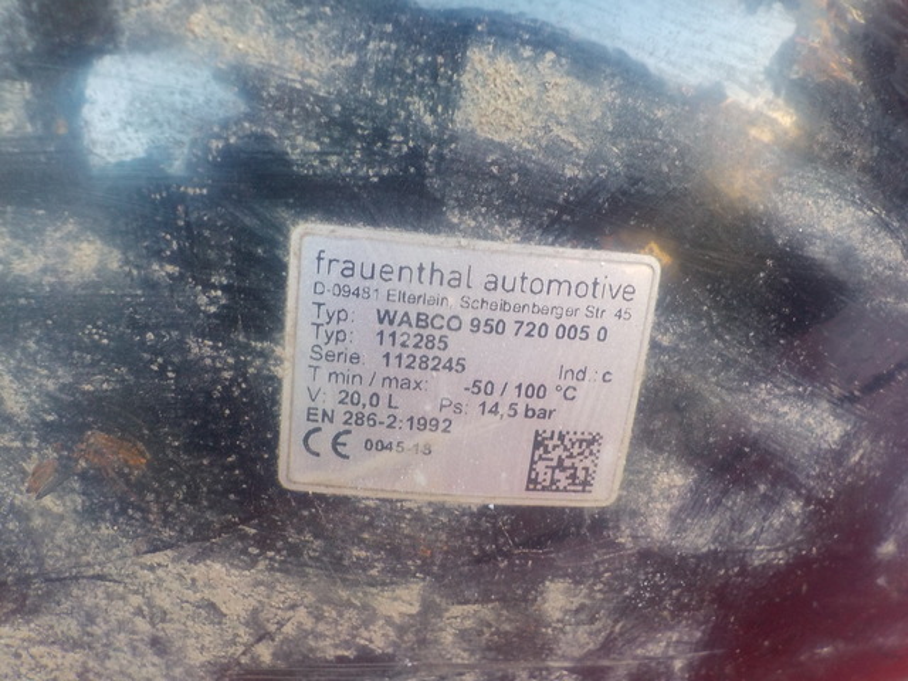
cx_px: 454
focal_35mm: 30
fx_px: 787
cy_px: 340
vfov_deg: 46.8
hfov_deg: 60.0
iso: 180
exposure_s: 1/30
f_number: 3.3
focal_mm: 4.1
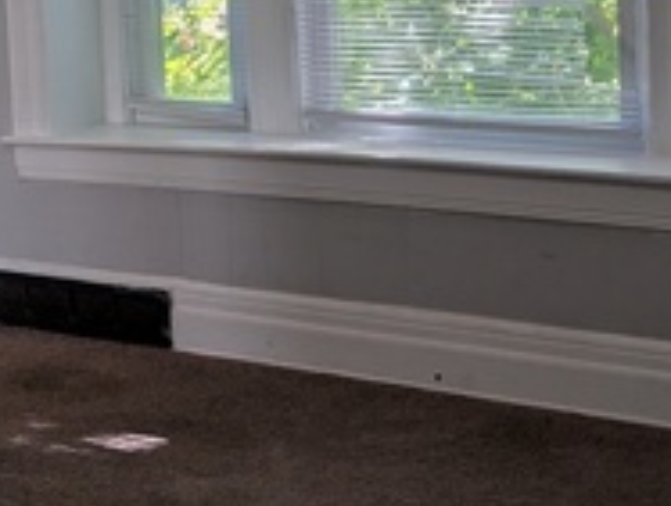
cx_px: -93
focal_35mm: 85
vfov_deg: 17.0
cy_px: 4
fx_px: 1651
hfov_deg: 21.6
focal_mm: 6.9
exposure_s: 1/185
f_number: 1.68
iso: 18
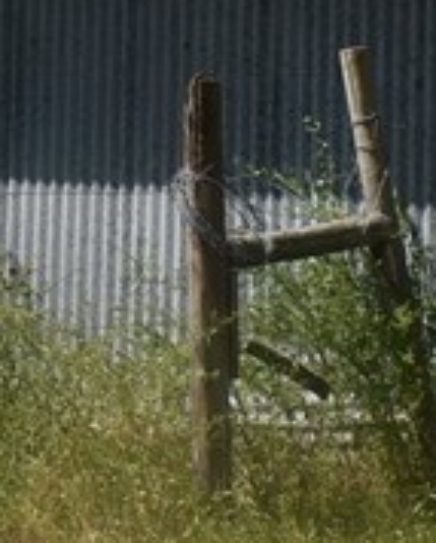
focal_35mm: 274
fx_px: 4408
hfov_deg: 5.6
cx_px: -253
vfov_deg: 6.9
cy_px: -279
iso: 100
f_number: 9
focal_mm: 24
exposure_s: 1/320
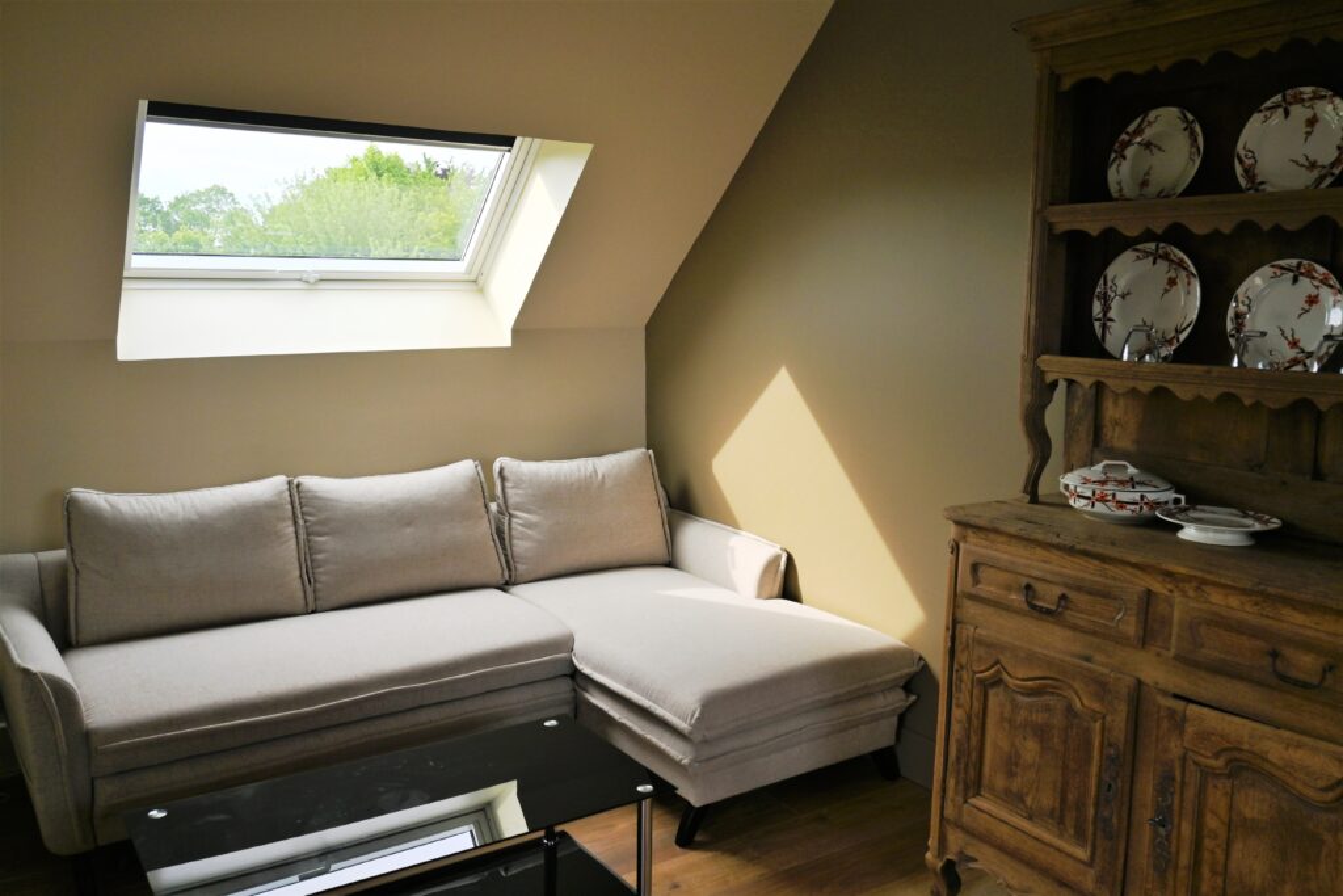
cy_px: 448
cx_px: 672
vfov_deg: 43.6
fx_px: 1119
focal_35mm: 30
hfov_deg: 61.9
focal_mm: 20
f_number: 5
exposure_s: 1/250
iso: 200
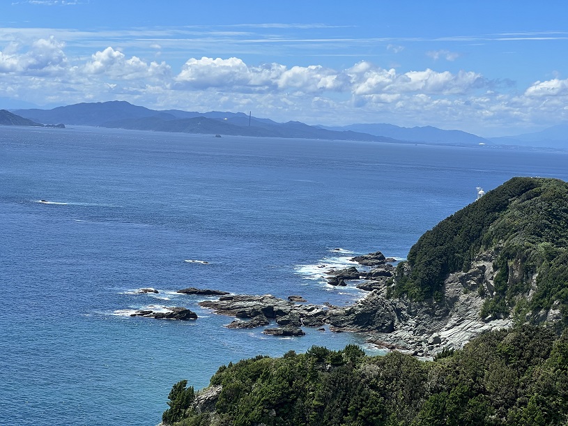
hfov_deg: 25.3
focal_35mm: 77
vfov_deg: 19.1
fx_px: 1263
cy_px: 213
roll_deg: -3.3
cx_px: 284
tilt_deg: -2.8
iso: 32
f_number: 2.8
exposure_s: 1/995
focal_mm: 9
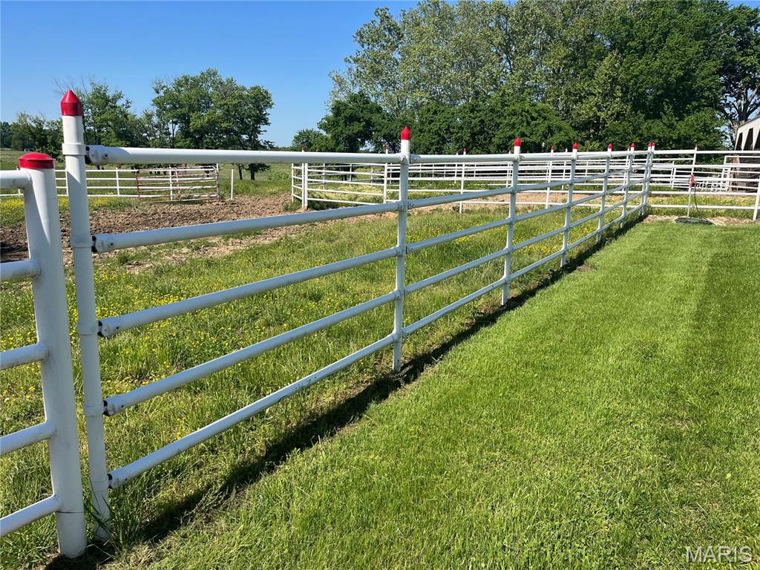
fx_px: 571
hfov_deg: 67.3
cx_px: 380
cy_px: 285
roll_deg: -2.6
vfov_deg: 53.1
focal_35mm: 26
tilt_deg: -13.3
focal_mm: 5.1
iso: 50
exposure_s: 1/3413
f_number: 1.6
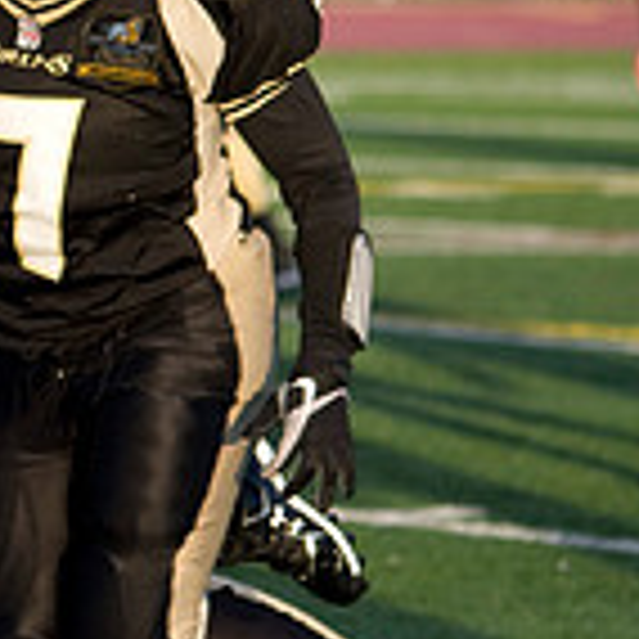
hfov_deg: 2.8
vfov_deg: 2.8
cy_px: 333
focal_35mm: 624
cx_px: -464
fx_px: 13032
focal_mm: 180
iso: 720
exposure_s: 1/1000
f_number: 5.3
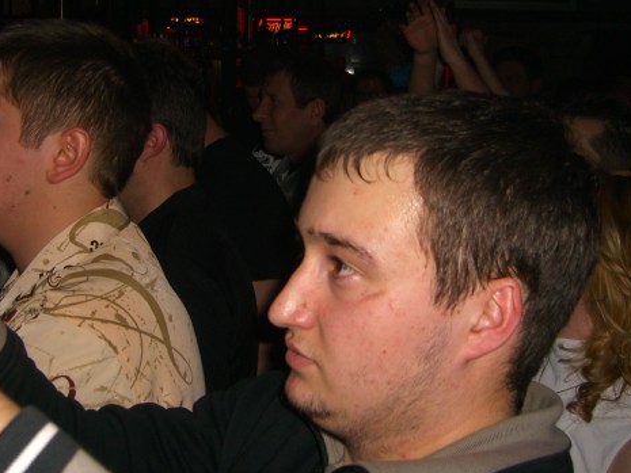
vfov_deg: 29.6
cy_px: 173
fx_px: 893
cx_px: 252
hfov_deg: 38.7
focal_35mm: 49
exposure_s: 1/60
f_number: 2.8
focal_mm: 7.9
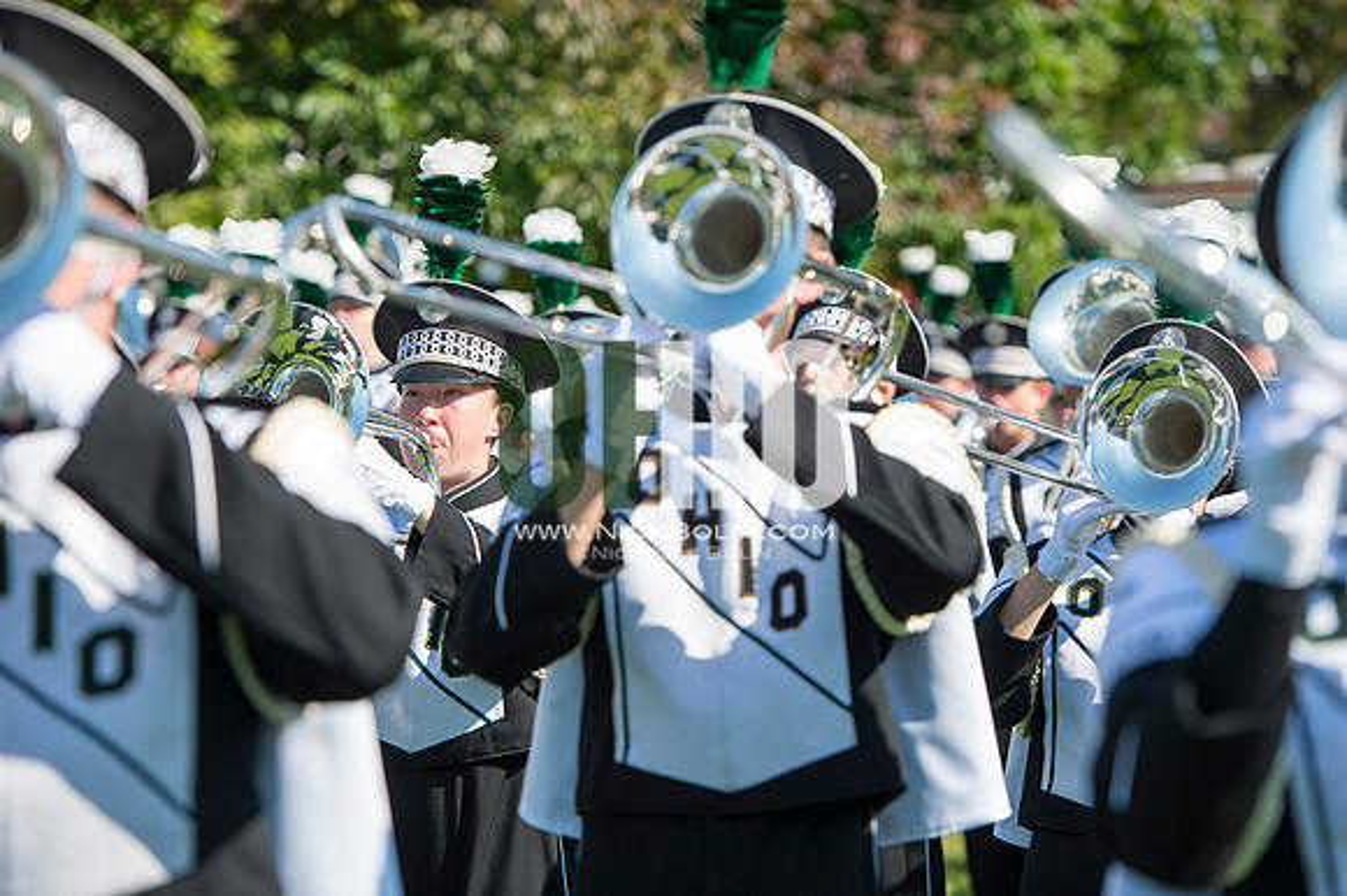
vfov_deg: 9.8
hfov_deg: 14.7
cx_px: 674
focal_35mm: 140
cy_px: 448
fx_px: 5235
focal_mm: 140
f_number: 4.5
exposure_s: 1/1000
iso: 200
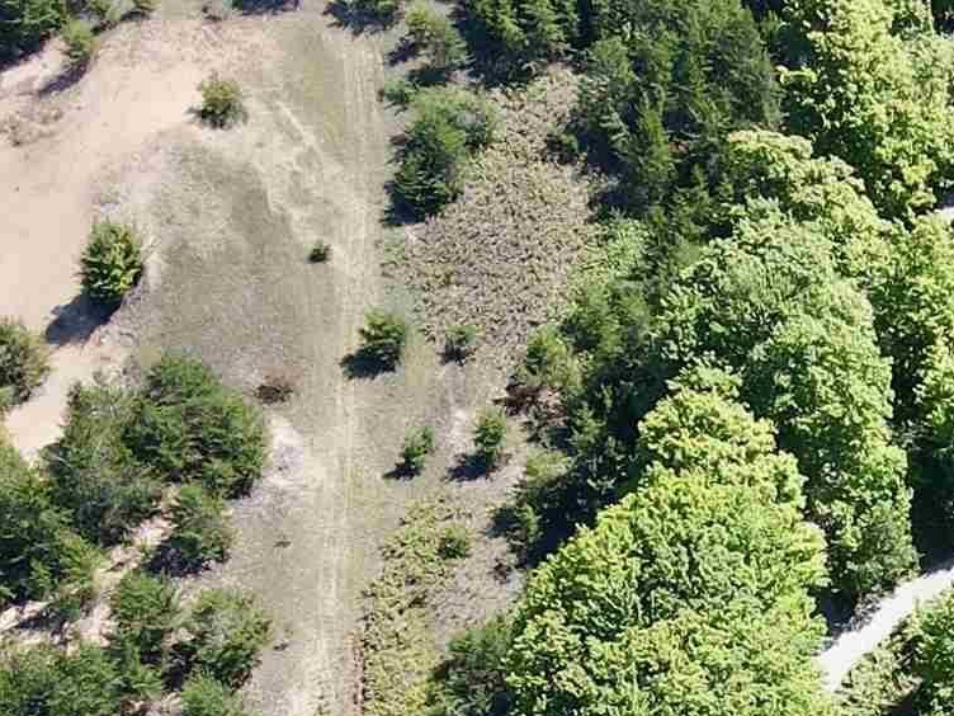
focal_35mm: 98
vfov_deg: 14.2
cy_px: 1036
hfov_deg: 18.9
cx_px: 1156
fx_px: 2701
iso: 100
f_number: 2.8
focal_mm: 4.5
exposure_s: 1/320
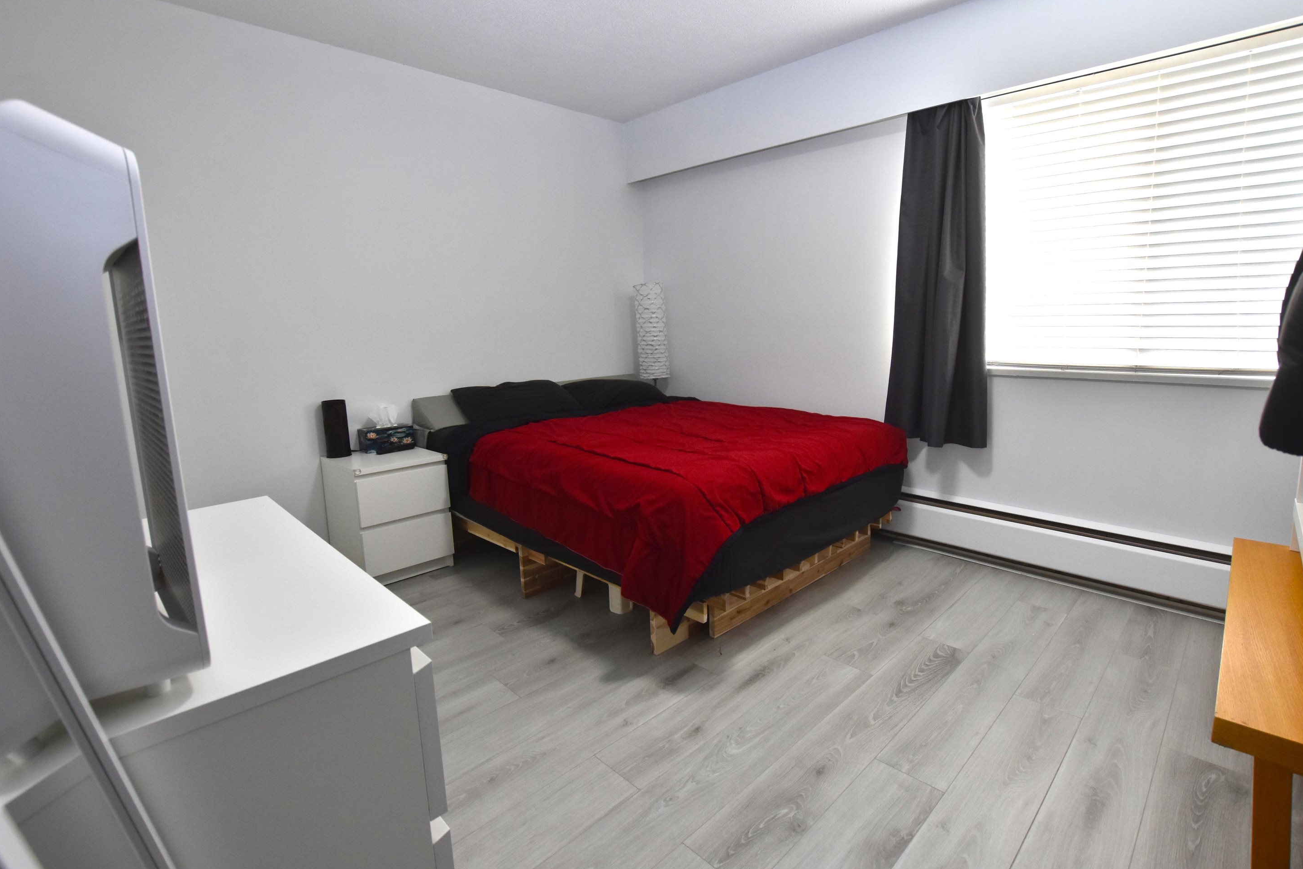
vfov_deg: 73.7
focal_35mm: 16
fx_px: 579
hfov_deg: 96.6
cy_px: 418
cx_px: 686
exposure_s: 1/125
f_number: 5.6
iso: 800
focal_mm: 10
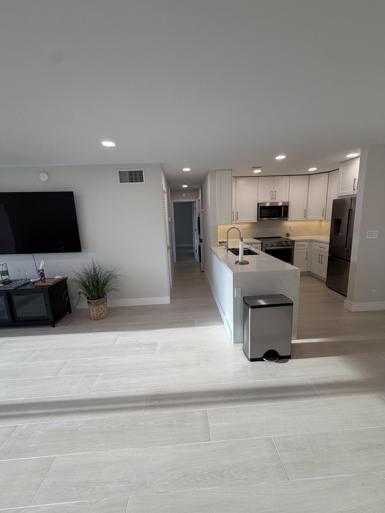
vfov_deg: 102.1
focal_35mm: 14
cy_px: 256
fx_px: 208
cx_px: 192
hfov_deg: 85.7
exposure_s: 1/120
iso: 80
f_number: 2.2
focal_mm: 2.22
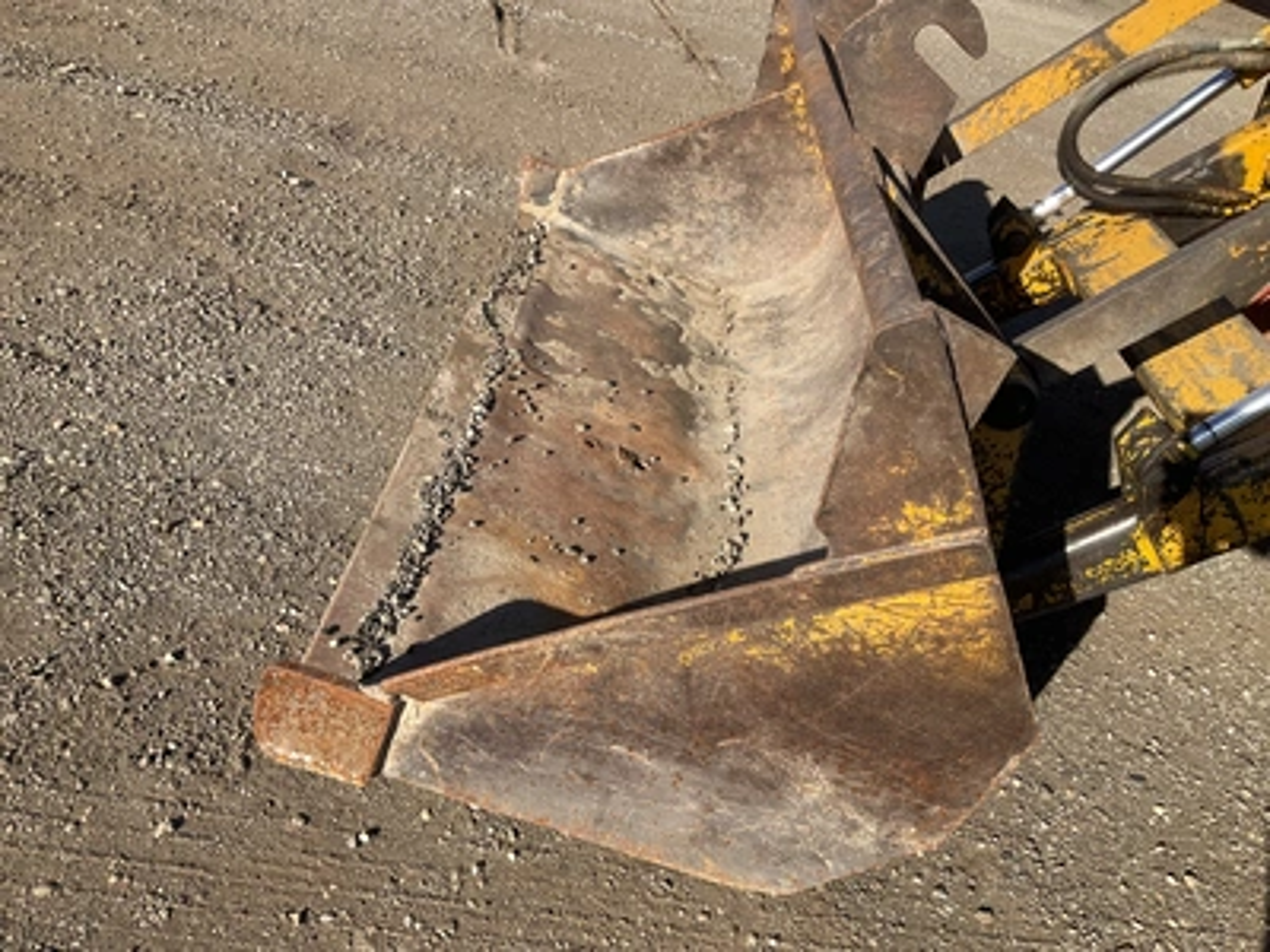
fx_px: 1064
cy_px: 476
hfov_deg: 61.7
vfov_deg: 48.2
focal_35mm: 29
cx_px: 635
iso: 25
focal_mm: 3
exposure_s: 1/978
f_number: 1.8
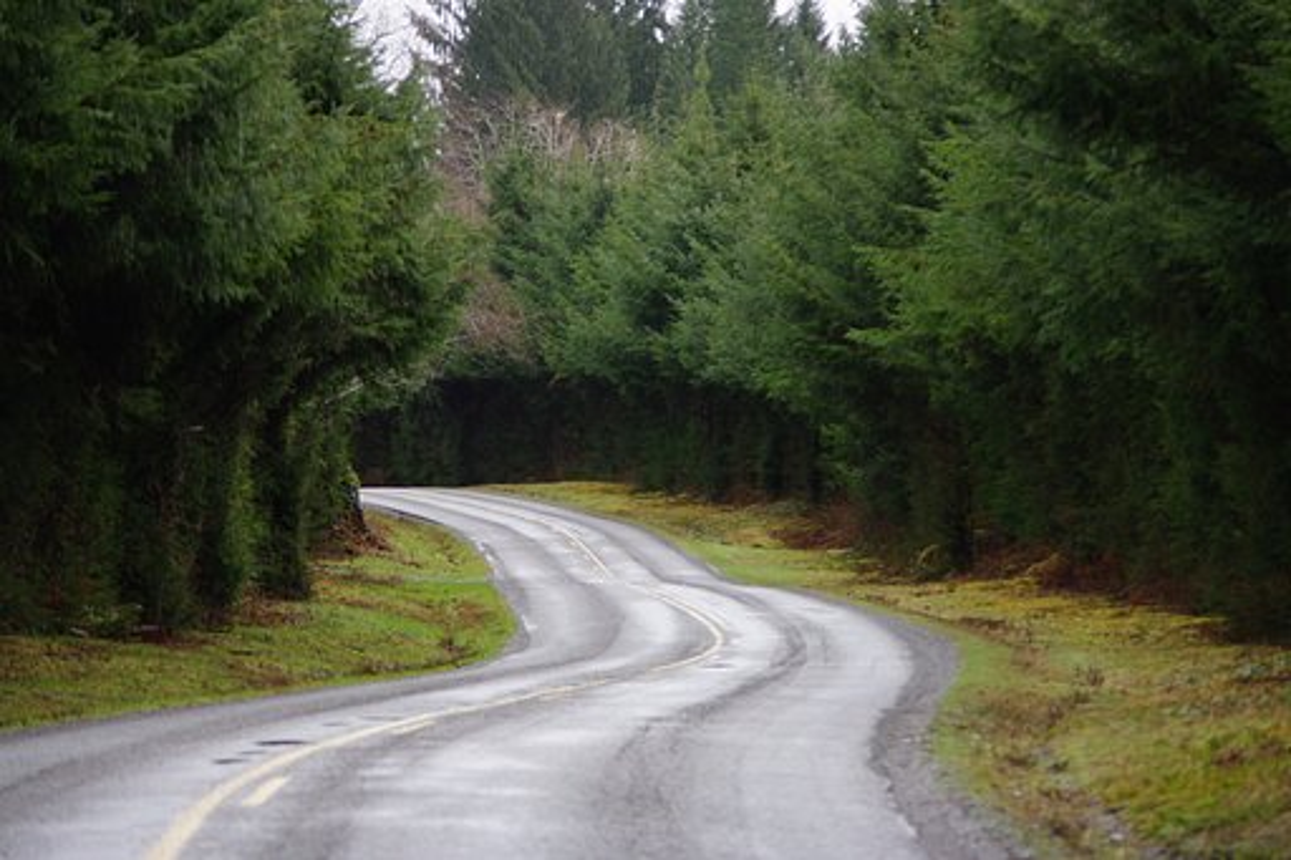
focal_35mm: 180
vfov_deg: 7.6
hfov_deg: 11.4
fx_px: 6453
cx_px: 646
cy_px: 430
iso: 200
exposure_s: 1/125
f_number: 4.5
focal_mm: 120
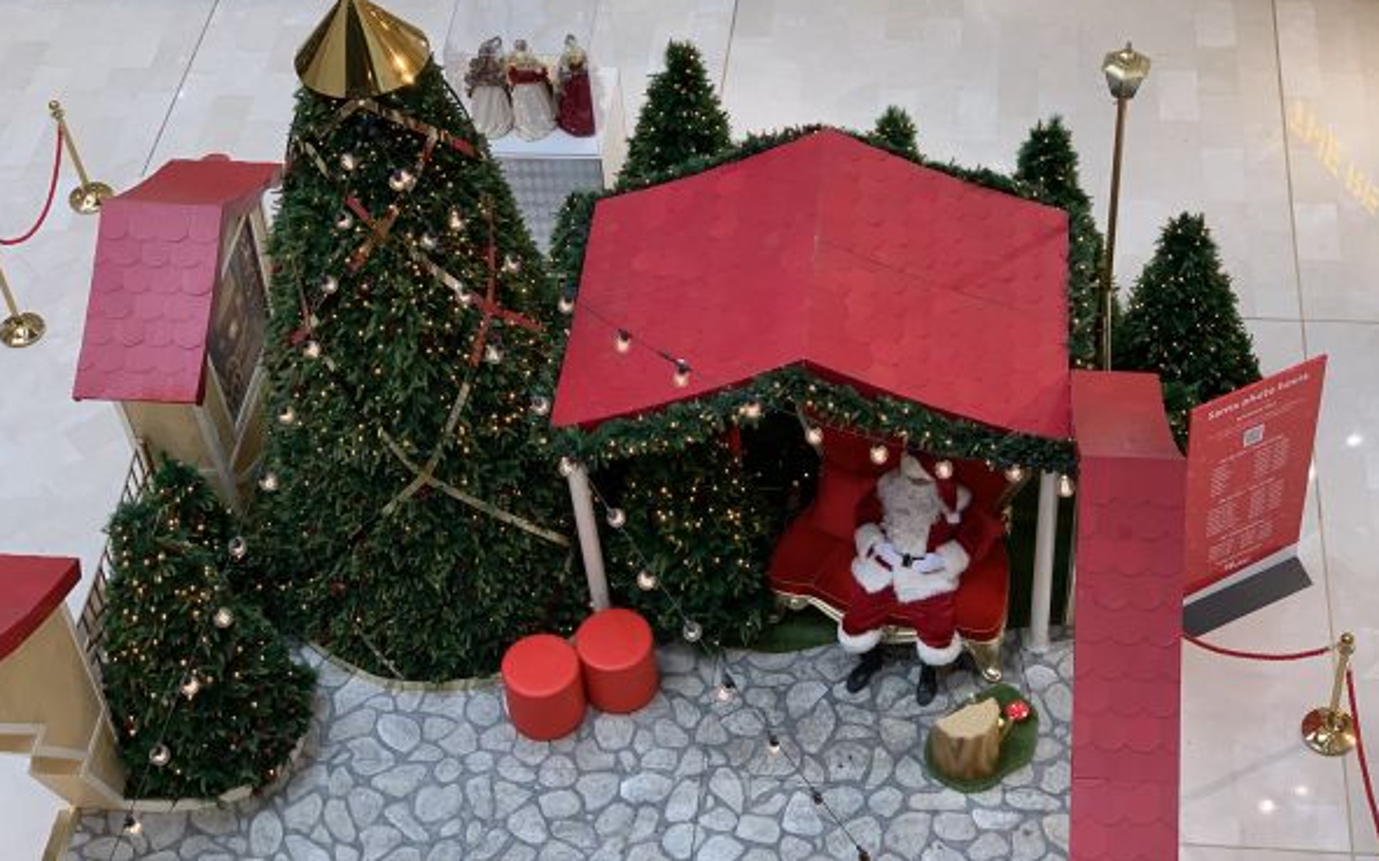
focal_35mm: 56
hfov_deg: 36.3
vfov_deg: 23.1
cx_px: 693
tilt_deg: -45.5
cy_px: 426
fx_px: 2104
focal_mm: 6
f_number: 2.4
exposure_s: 1/122
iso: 125
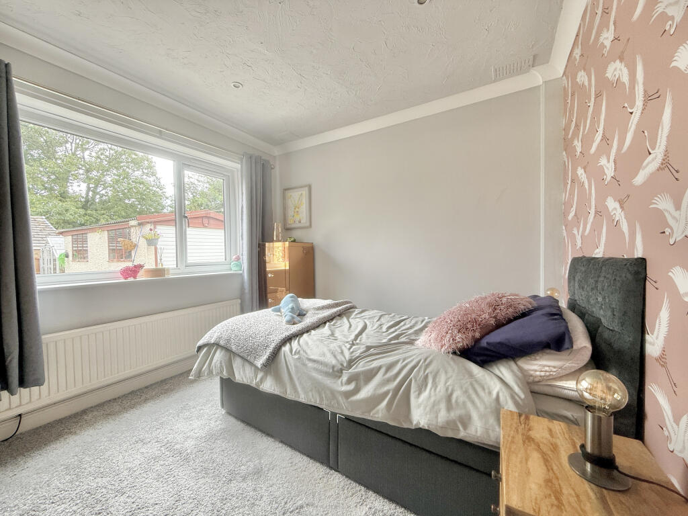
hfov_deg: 102.1
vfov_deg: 85.7
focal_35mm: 14
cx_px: 344
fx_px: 278
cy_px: 258
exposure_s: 1/99
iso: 100
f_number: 2.2
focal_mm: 2.22
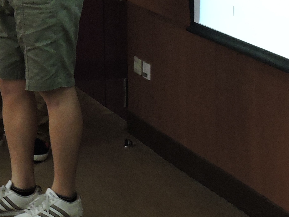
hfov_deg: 9.9
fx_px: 1662
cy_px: -72
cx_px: 96
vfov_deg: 7.4
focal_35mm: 199
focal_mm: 10.7
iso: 400
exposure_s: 1/10
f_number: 4.2
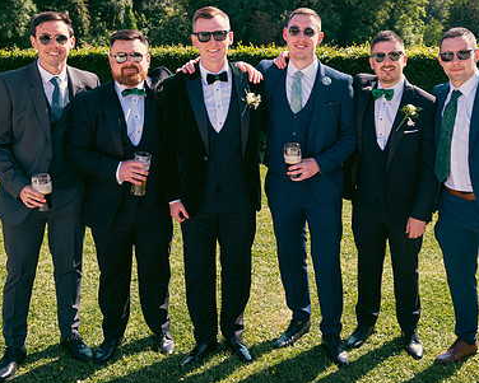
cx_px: 283
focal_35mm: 42
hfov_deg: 43.6
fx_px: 596
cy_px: 174
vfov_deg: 35.7
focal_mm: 29
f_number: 5
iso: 200
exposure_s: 1/640
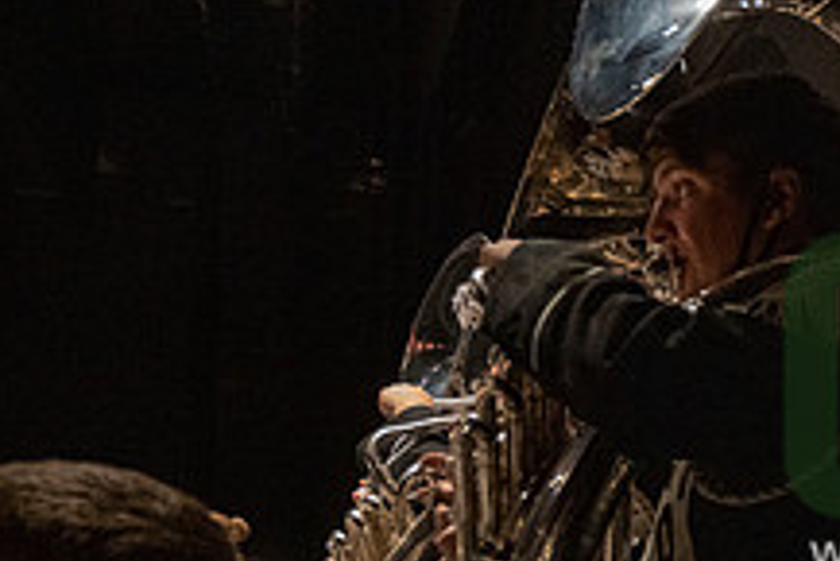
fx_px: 1681
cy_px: 416
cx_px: 1076
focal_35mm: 72
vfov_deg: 18.8
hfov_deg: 24.6
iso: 6400
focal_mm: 27
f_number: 4
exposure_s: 1/500
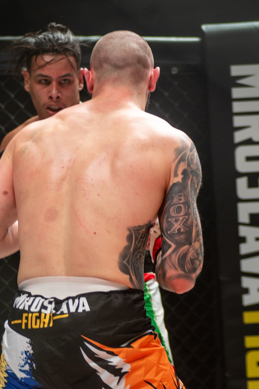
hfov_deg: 7.4
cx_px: 53
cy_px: 314
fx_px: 1996
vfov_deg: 11.1
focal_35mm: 185
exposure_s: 1/320
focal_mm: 100
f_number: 4
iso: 400
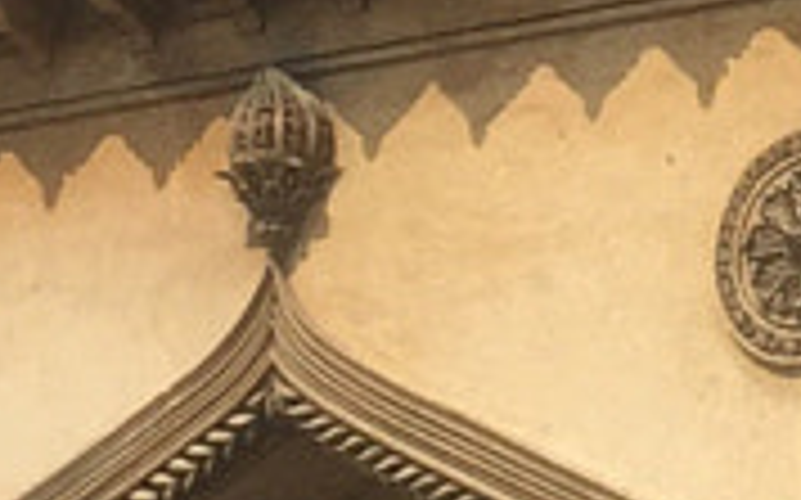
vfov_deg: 4.4
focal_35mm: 277
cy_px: -1342
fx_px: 6043
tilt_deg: +30.7
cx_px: 770
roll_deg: -2.3
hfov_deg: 7.6
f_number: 2.2
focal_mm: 4.15
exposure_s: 1/3597
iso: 32
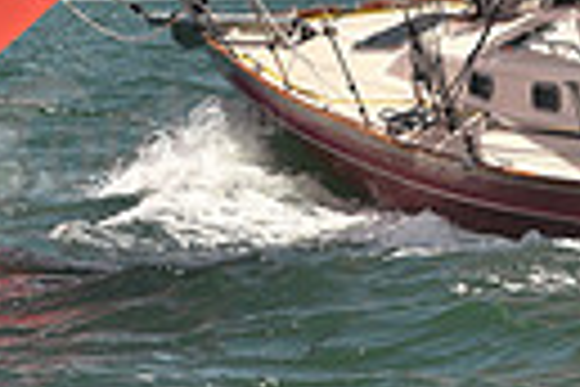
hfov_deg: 6.5
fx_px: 5058
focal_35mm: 314
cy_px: -128
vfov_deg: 4.4
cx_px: 558
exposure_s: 1/800
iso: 250
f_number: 5.6
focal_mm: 70
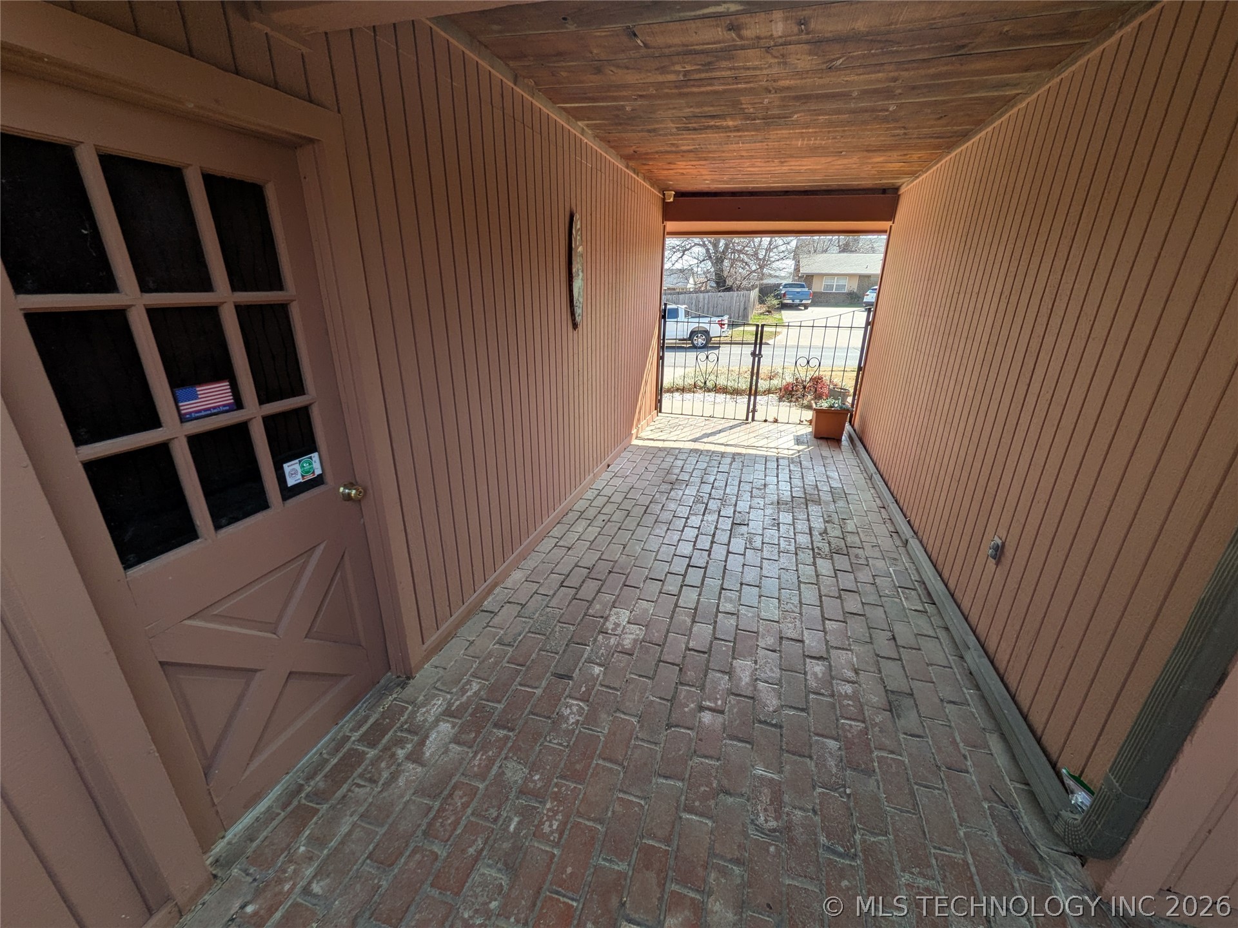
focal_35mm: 14
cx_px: 619
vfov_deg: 85.7
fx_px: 501
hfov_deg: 102.1
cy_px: 464
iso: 52
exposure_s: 1/594
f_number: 2.2
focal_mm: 1.83
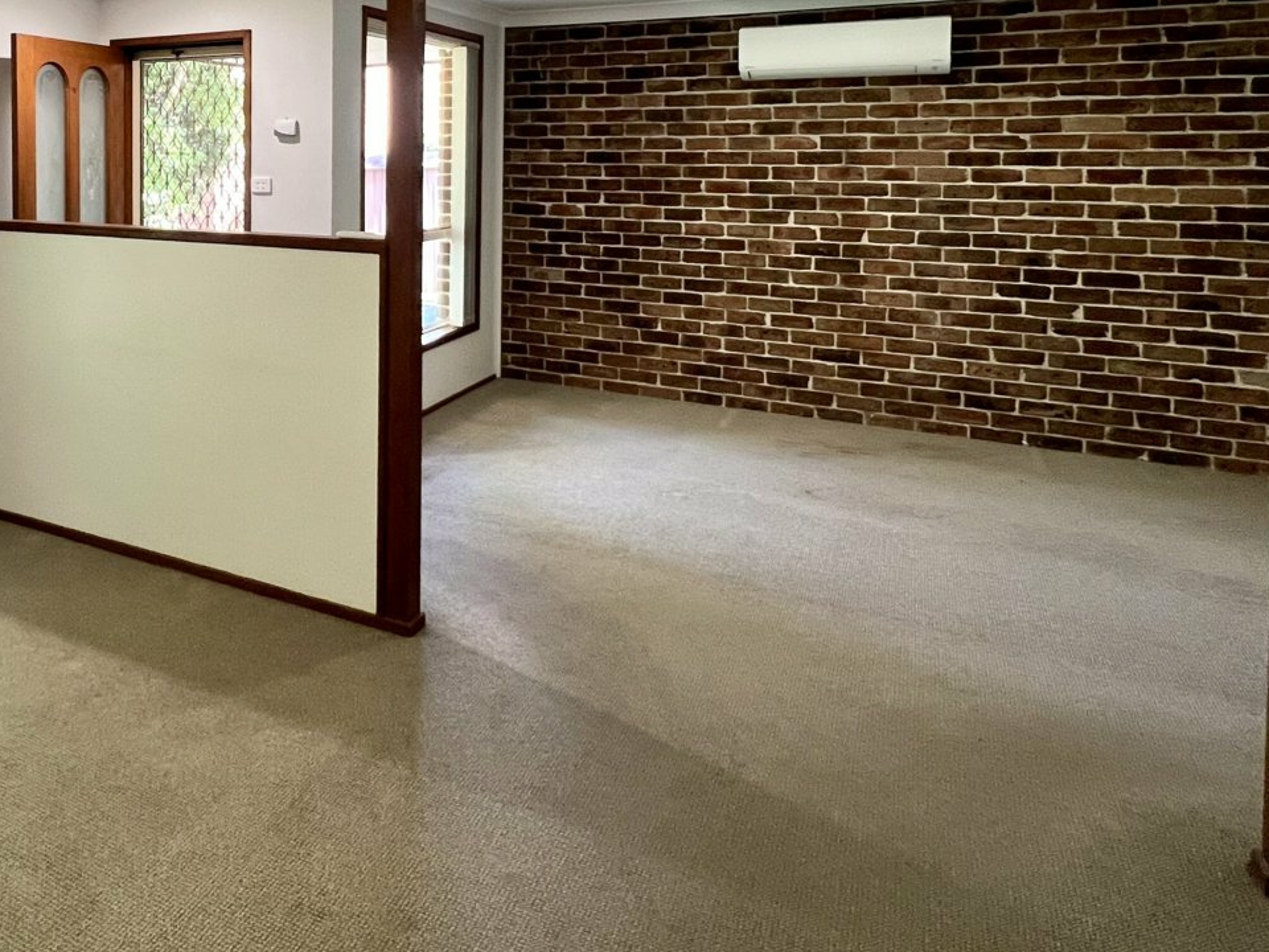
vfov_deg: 49.9
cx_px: 268
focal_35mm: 26
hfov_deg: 62.1
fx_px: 953
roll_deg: -0.6
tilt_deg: -2.1
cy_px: 189
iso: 200
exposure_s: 1/50
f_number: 1.8
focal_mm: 1.57
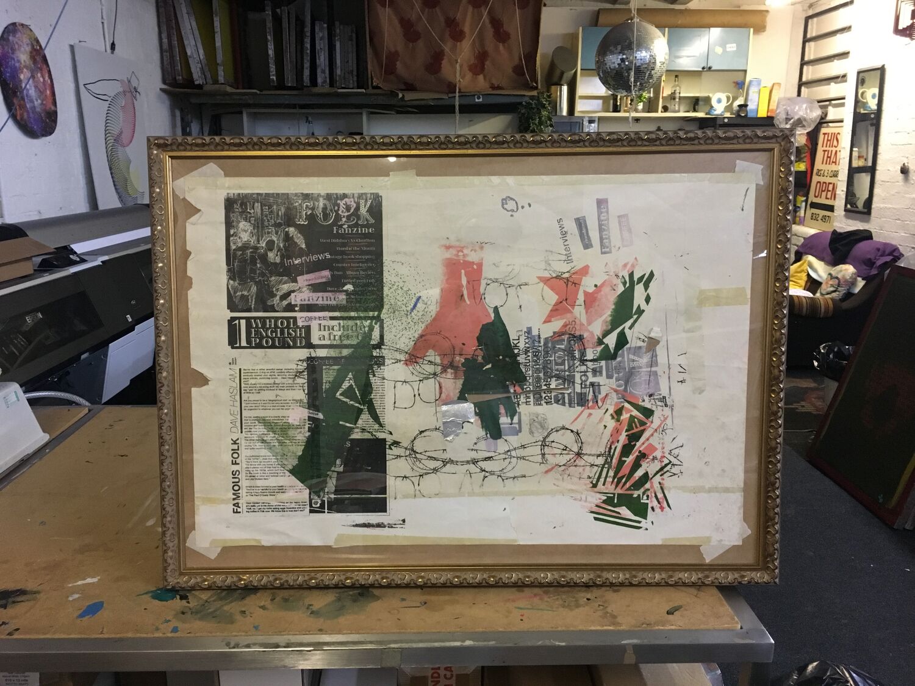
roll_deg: +0.3
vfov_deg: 48.2
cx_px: 458
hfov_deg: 61.7
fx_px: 767
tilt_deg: -12.7
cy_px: 343
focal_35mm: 29
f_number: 2.2
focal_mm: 4.15
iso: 200
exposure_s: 1/25
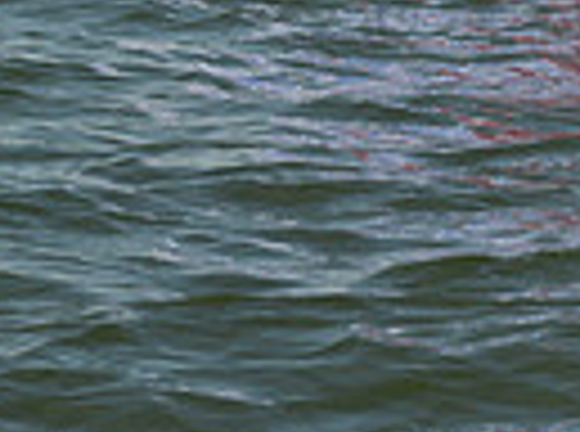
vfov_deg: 4.1
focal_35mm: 347
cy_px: -828
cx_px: 124
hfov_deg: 5.7
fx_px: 5798
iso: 320
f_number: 11
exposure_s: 1/1000
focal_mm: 80
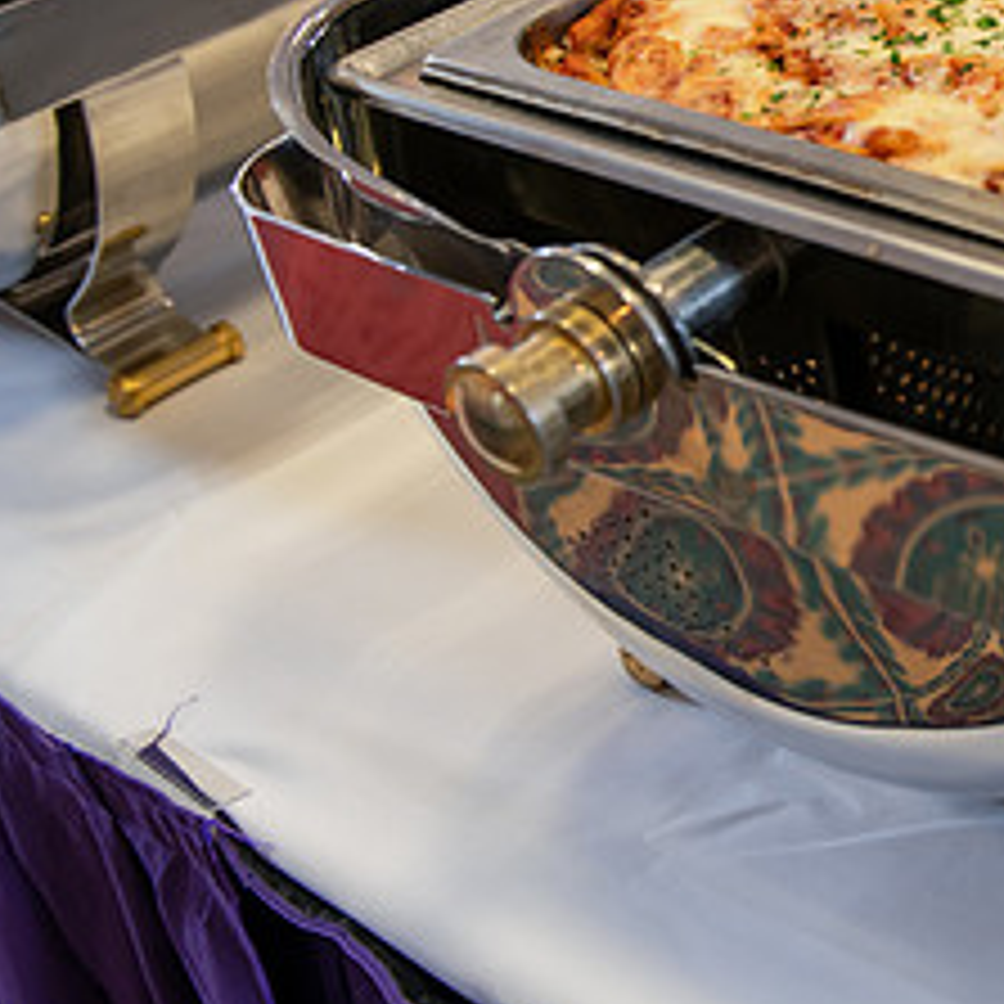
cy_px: 214
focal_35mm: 62
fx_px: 2034
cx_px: 1157
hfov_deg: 25.3
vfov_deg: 27.2
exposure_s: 1/100
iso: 500
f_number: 3.5
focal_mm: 28
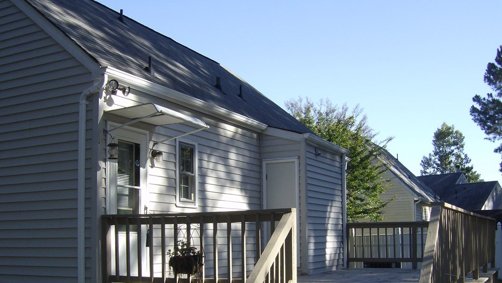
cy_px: 200
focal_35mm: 43
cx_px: 237
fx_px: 573
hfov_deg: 47.3
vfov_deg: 27.5
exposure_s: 1/248
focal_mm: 6
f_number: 4.7
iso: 100
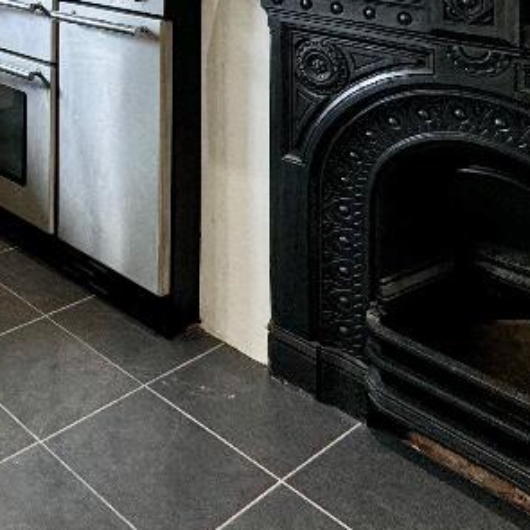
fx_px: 745
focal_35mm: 43
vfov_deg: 32.0
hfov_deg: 32.4
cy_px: -119
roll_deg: -0.3
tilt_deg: +0.2
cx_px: -106
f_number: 2.2
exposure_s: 1/100
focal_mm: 2.22
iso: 100
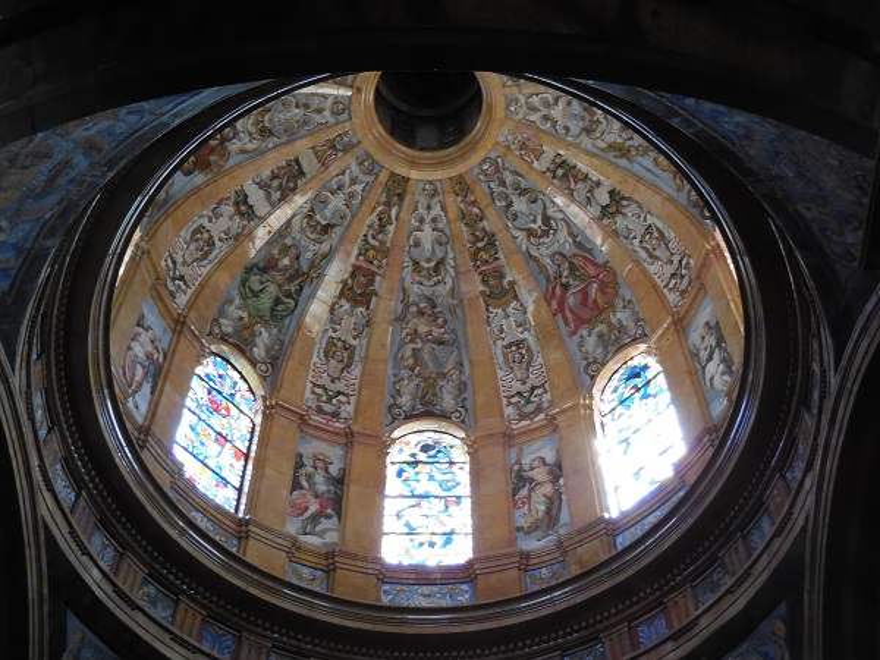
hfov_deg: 36.8
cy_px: 330
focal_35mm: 52
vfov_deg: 28.0
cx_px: 440
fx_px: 1322
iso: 320
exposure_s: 1/30
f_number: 4.3
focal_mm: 9.4
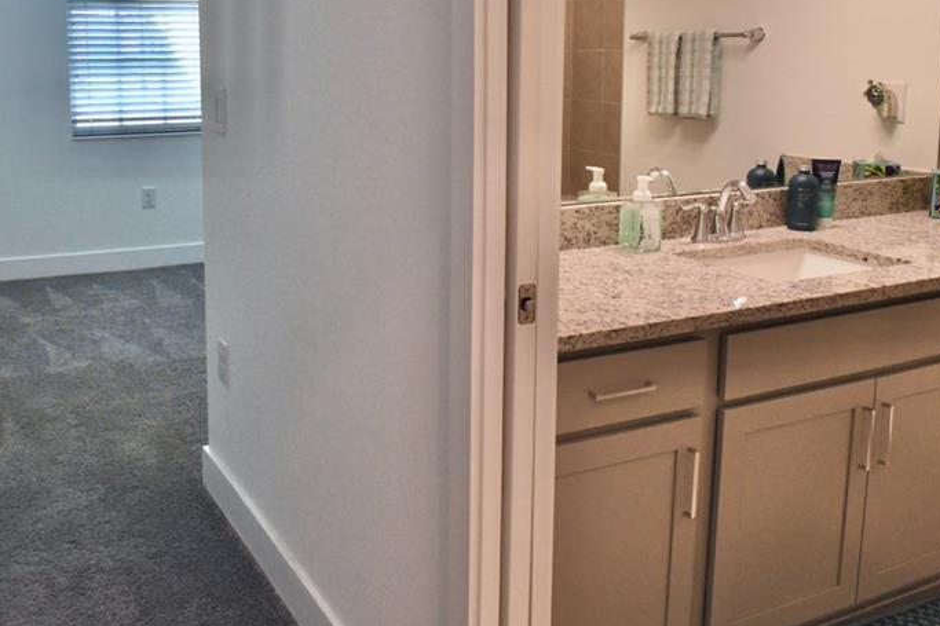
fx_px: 940
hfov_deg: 52.7
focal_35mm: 36
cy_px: 173
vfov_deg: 36.2
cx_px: 363
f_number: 22
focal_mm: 24
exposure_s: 1/25
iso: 5000
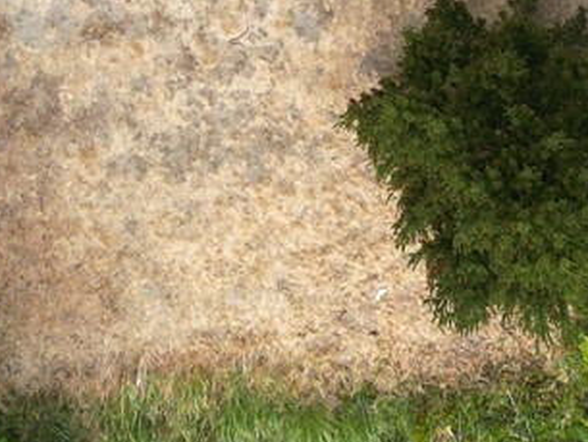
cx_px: 162
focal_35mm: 126
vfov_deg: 10.6
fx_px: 2141
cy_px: -498
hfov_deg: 15.6
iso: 110
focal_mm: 6.72
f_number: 1.7
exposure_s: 1/1000
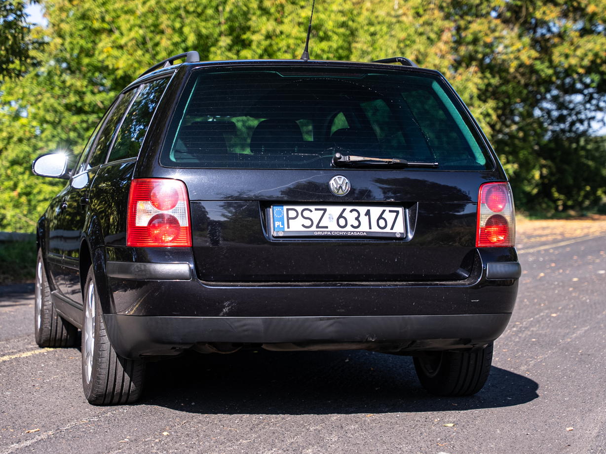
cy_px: 224
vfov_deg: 16.1
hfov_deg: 21.3
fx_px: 1611
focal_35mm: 92
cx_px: 307
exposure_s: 1/200
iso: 160
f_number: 3.5
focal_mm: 67.6
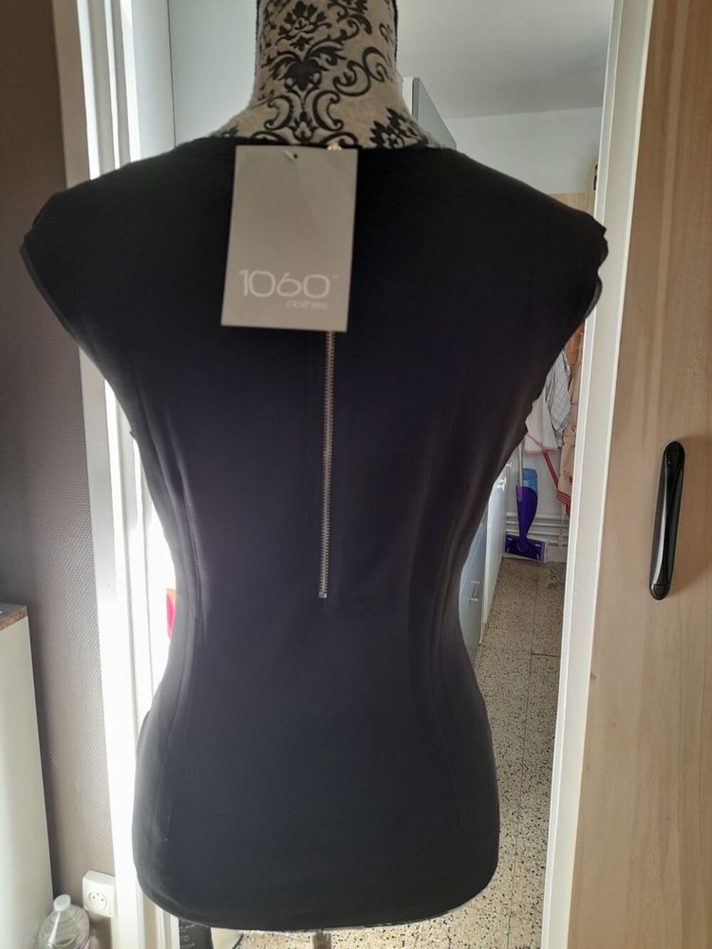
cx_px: 356
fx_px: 686
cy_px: 474
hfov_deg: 54.9
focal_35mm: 25
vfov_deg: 69.4
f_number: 2
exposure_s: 1/50
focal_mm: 4.6
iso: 100
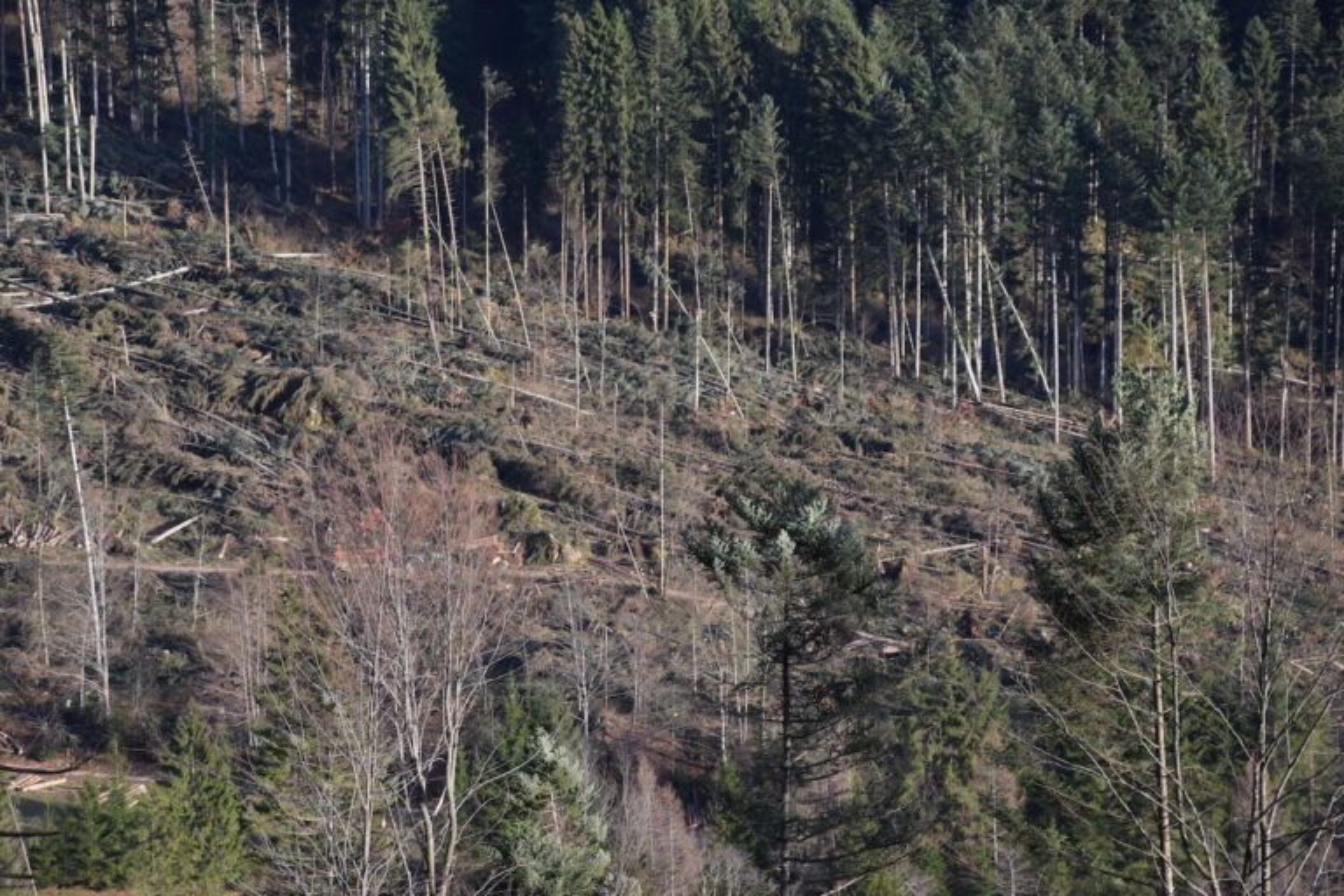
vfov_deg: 11.4
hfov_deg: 17.1
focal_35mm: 120
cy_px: 448
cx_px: 672
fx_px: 4480
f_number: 5.6
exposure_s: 1/250
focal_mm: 80
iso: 400
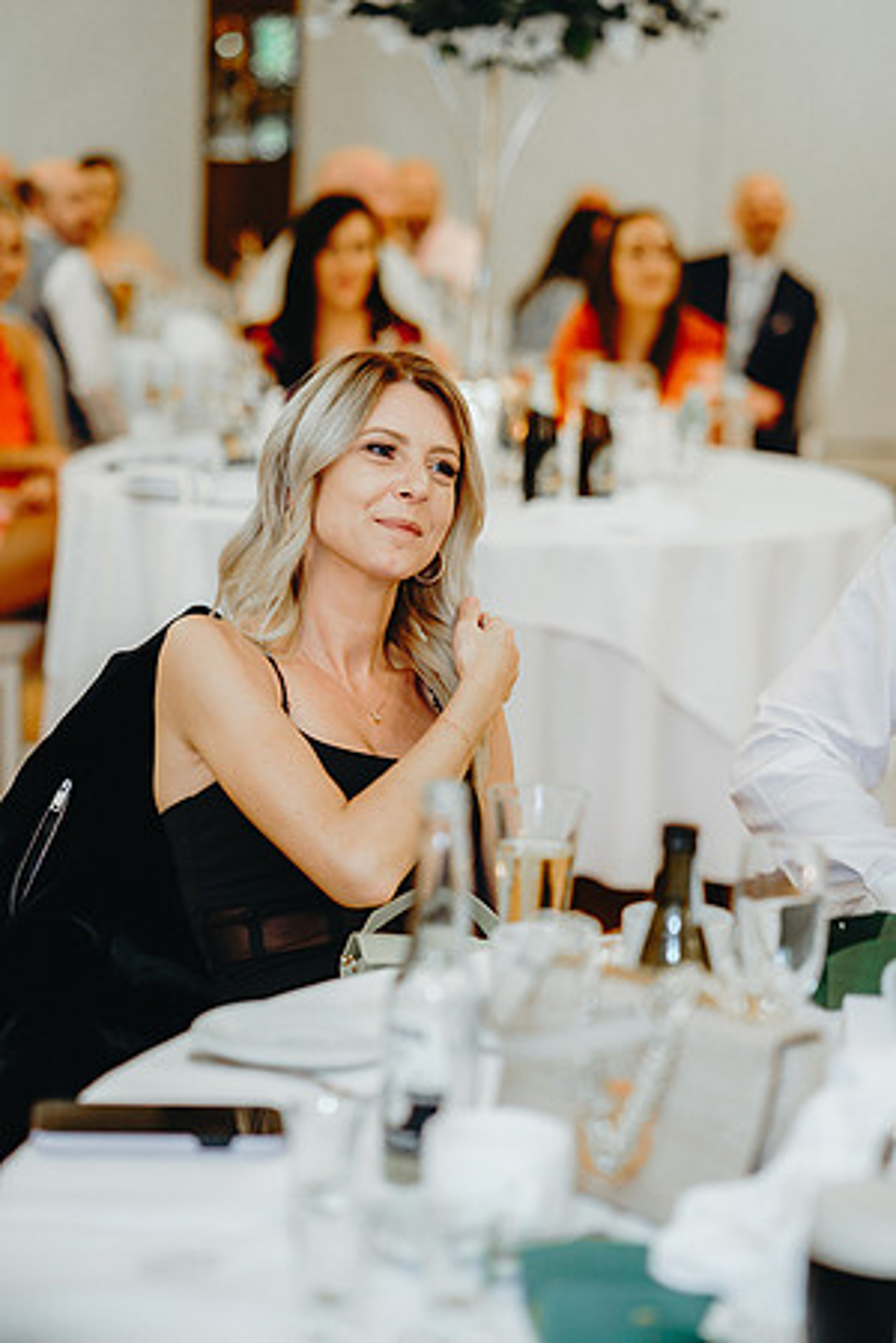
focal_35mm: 85
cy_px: 672
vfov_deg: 23.9
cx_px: 448
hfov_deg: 16.1
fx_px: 3173
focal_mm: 85
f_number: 2.8
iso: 2000
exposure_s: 1/125
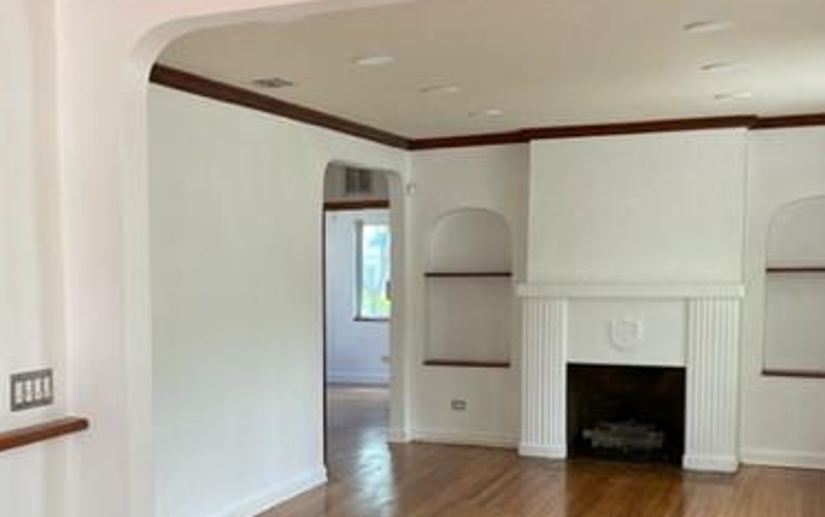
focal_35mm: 47
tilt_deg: -3.1
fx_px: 1058
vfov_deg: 27.3
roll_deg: +1.1
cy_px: 356
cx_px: 257
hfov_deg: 41.9
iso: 125
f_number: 1.6
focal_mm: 4.2
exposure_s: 1/121
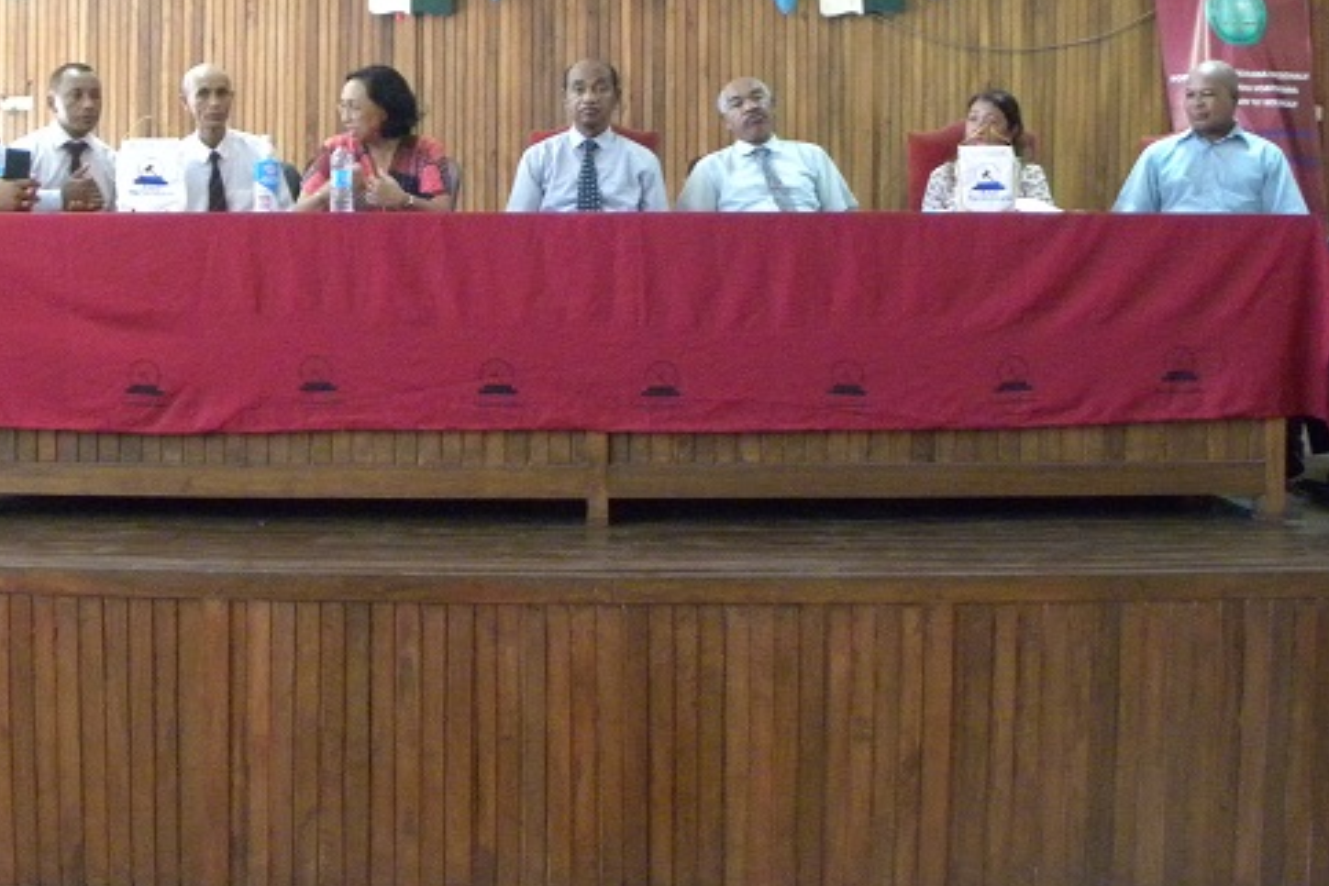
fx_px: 1587
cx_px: 605
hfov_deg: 45.4
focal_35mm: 43
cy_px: 297
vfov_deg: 31.0
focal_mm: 4.6
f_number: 2.8
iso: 580
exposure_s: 1/9.6
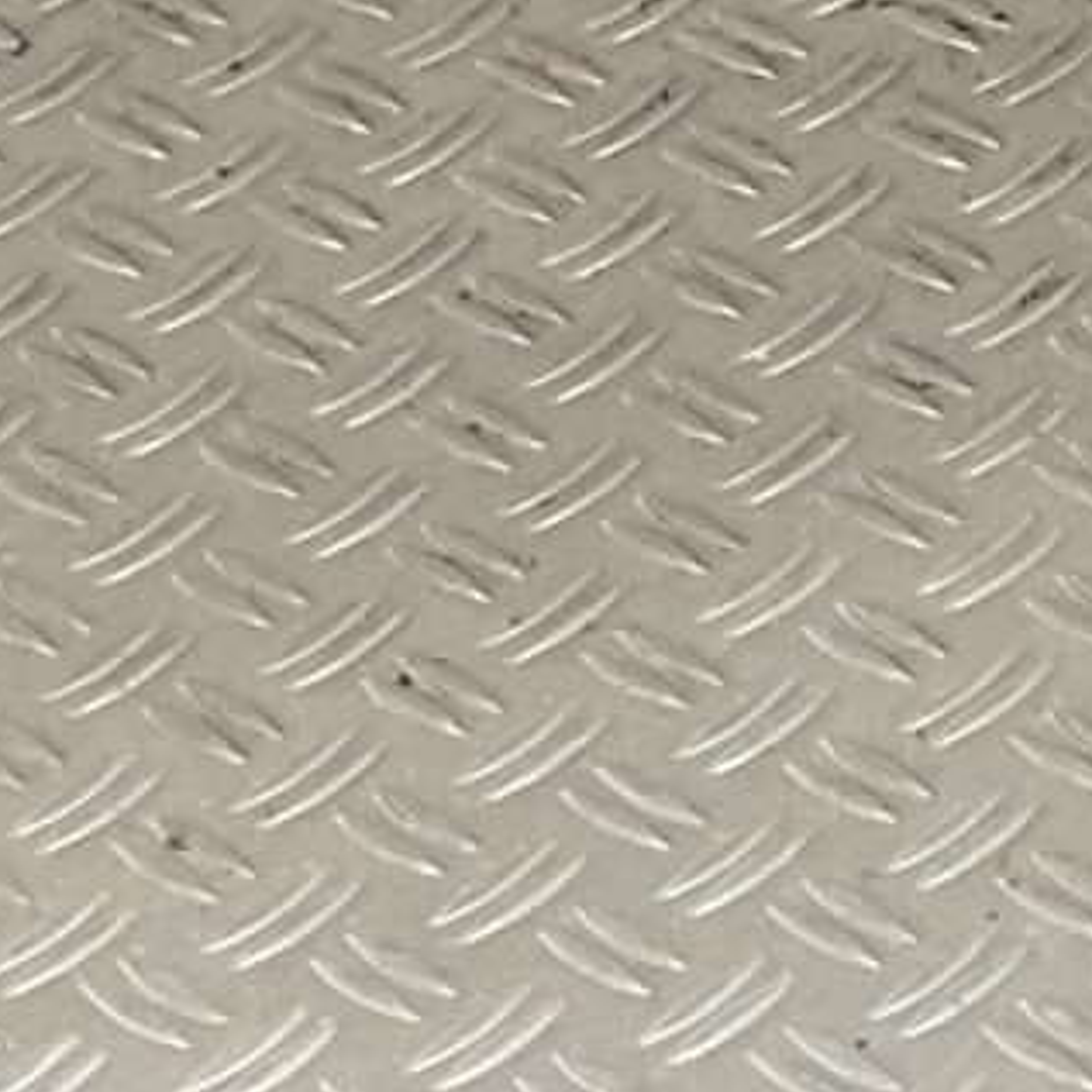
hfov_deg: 8.1
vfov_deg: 7.8
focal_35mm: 207
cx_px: 2074
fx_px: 7388
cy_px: 2642
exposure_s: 1/260
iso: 16
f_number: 1.8
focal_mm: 3
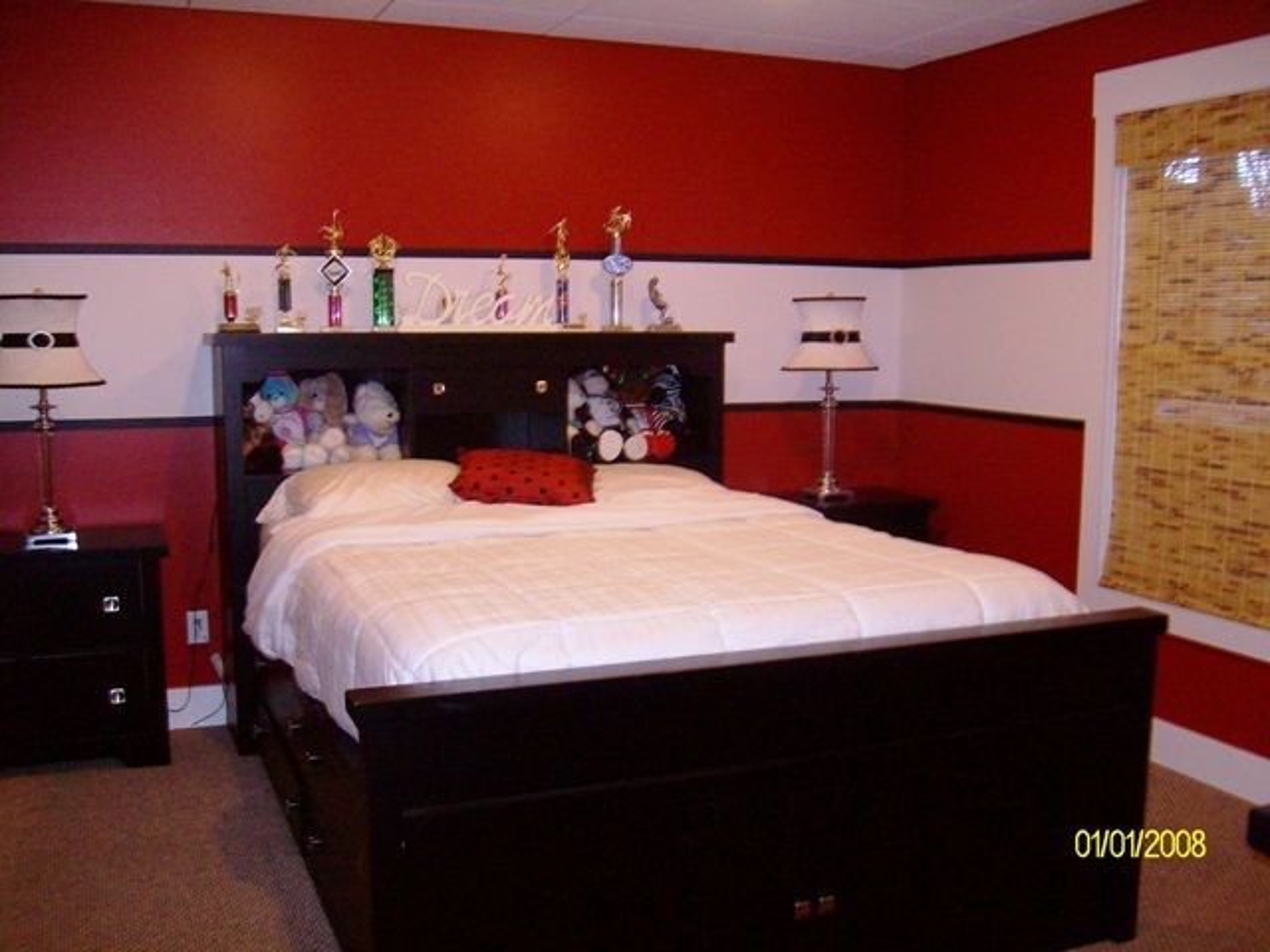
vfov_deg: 40.7
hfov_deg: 52.6
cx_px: 635
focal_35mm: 35
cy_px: 476
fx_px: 1284
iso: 200
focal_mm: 5.8
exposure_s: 1/40
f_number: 2.8
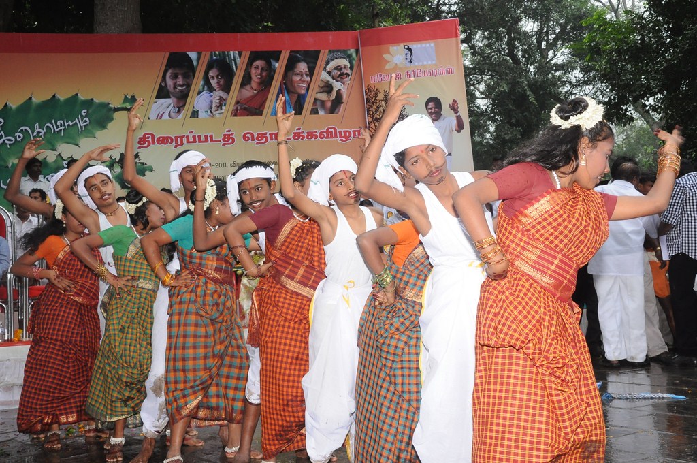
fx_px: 928
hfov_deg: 41.2
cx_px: 348
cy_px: 232
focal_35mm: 48
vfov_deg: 28.0
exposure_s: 1/125
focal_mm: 32
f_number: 11
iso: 1250
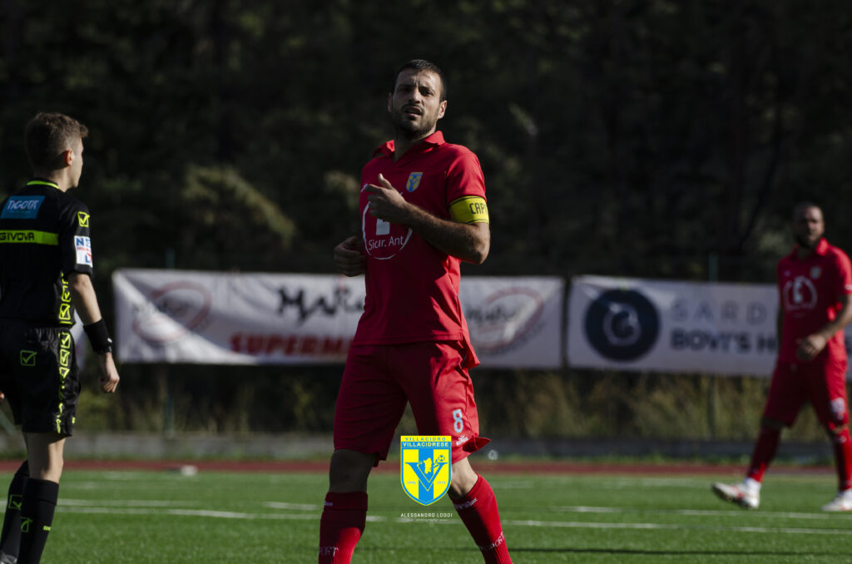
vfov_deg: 3.8
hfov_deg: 5.7
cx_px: 426
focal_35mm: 360
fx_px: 8501
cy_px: 282
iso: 100
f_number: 5.6
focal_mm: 240
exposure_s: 1/1000
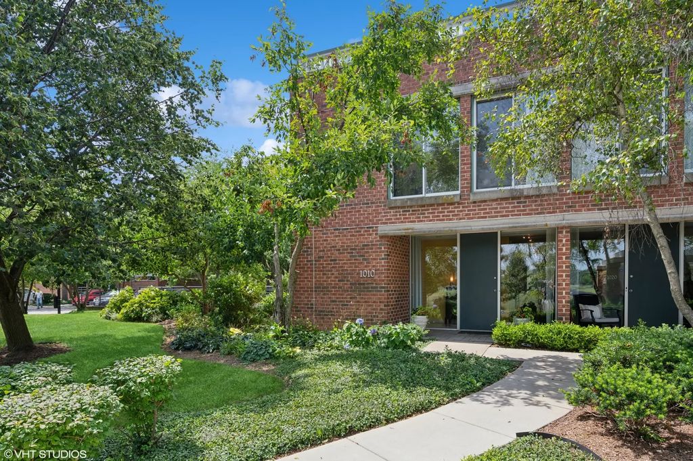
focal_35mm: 20
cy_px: 230
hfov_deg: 82.6
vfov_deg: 60.6
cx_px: 346
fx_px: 394
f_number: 9.5
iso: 200
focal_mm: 20.5
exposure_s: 1/125
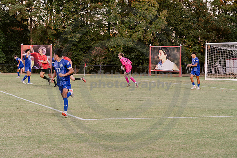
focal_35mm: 90
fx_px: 593
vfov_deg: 15.2
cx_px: 118
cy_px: 79
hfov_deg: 22.6
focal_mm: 90
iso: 640
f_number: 4
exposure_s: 1/200
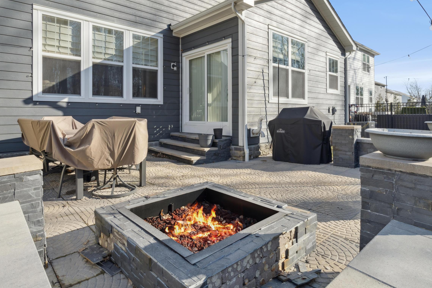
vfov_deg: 58.7
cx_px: 205
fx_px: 252
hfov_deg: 81.1
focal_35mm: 21
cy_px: 108
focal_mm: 16
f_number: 11
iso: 320
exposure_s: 1/100
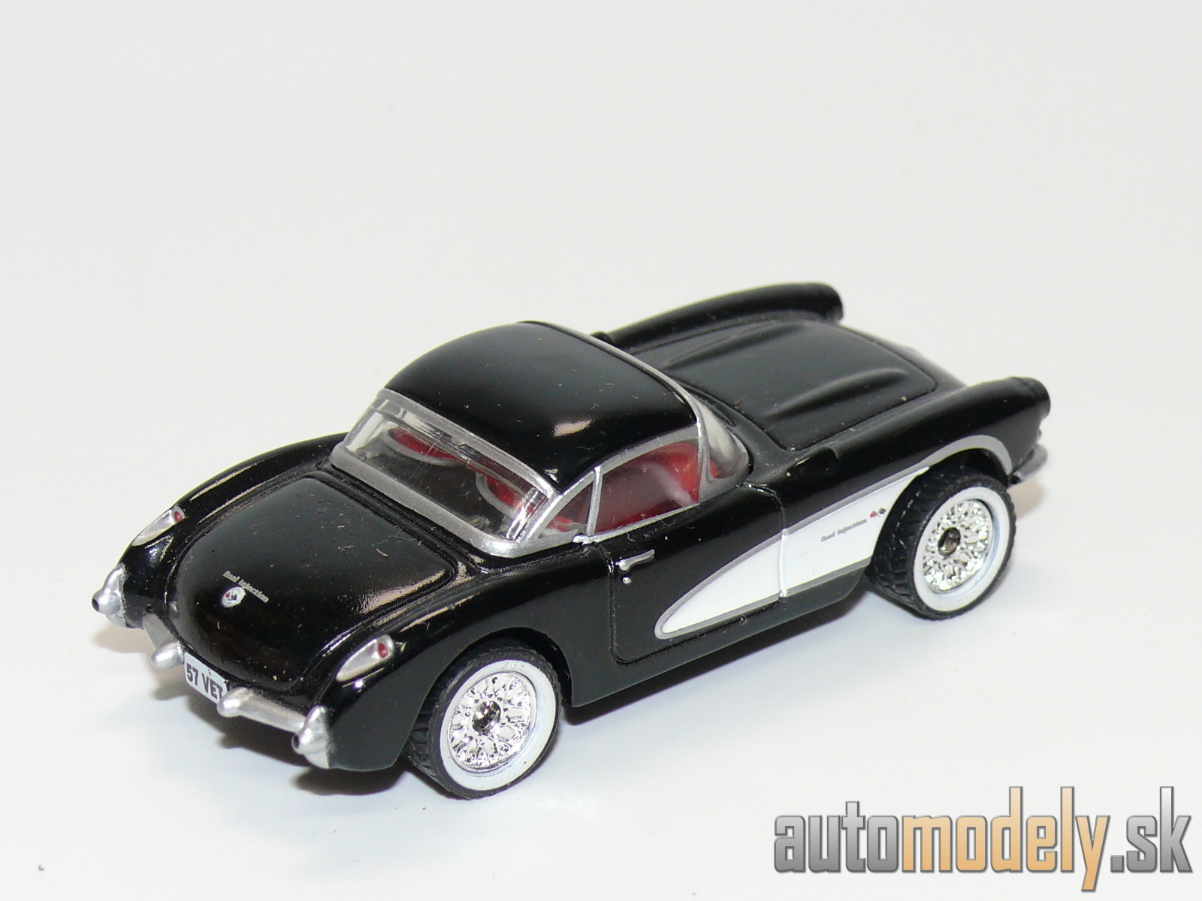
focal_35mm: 110
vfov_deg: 13.5
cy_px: 450
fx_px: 3820
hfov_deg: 17.9
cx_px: 601
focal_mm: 14
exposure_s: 1/30
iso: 100
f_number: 4
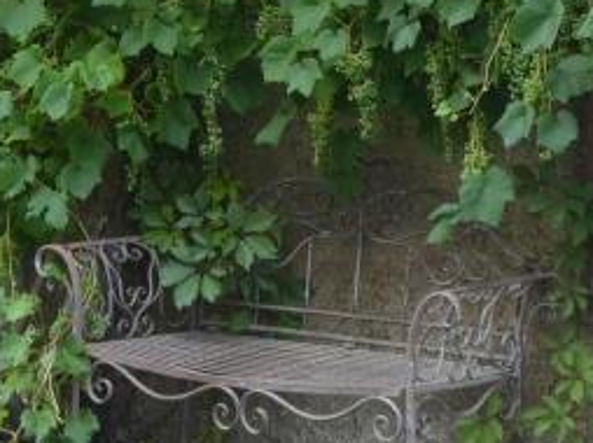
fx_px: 3731
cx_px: 203
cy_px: -180
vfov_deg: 6.7
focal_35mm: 218
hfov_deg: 9.1
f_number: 4.1
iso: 100
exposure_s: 1/80
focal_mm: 9.6
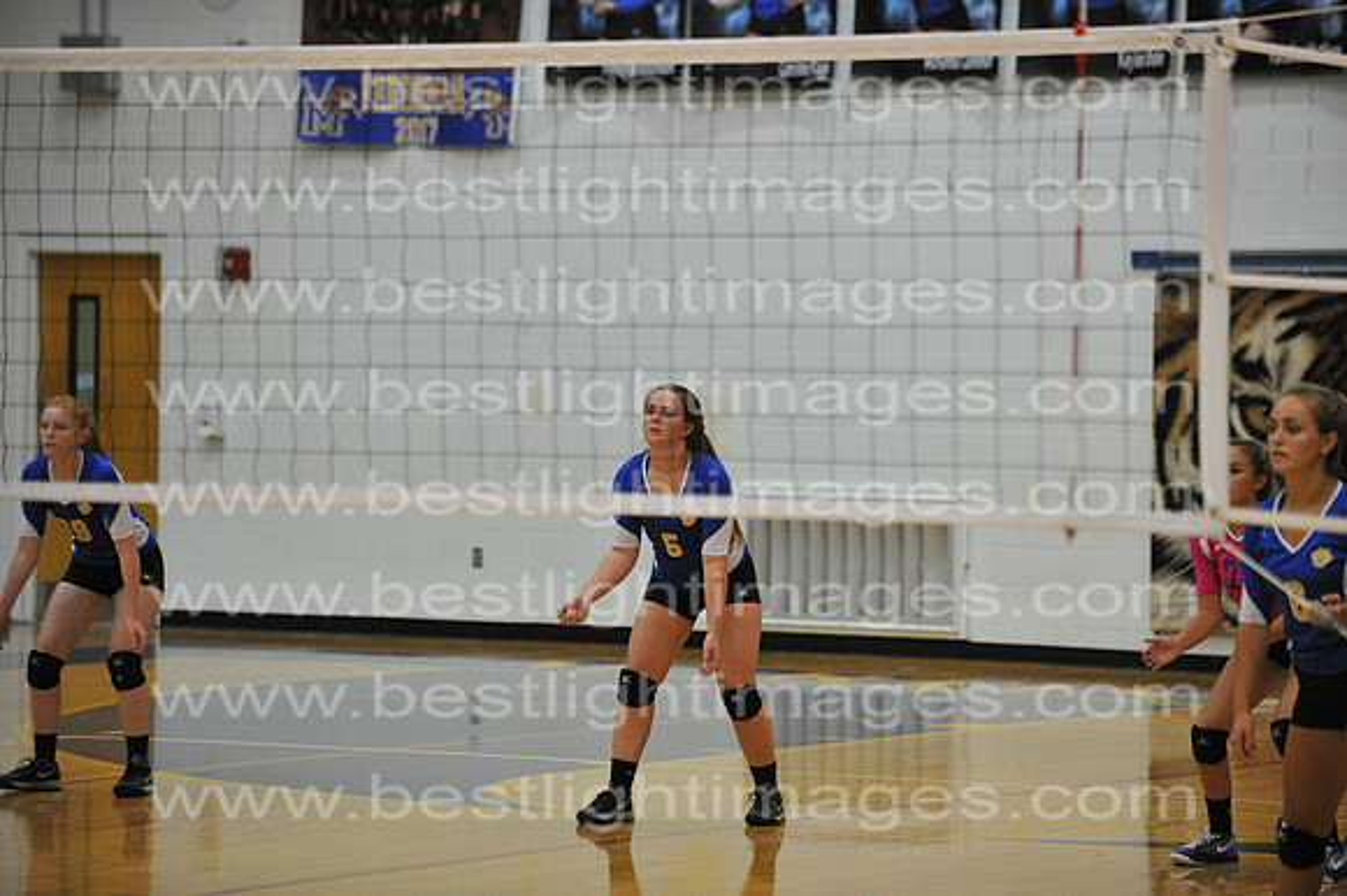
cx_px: 674
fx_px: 5235
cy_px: 448
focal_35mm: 140
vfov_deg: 9.8
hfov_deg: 14.7
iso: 8000
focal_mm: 140
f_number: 3.2
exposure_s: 1/800
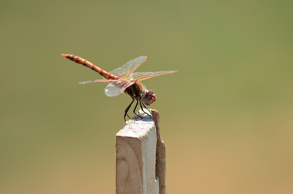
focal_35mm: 450
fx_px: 3657
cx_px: 146
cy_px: 97
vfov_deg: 3.0
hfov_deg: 4.6
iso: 200
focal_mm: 300
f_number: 9
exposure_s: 1/320
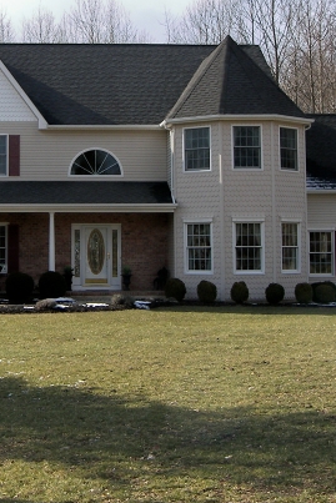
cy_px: 170
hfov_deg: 20.9
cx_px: 45
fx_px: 895
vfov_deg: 31.2
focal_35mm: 64
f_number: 3.2
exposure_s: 1/800
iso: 50
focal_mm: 6.6
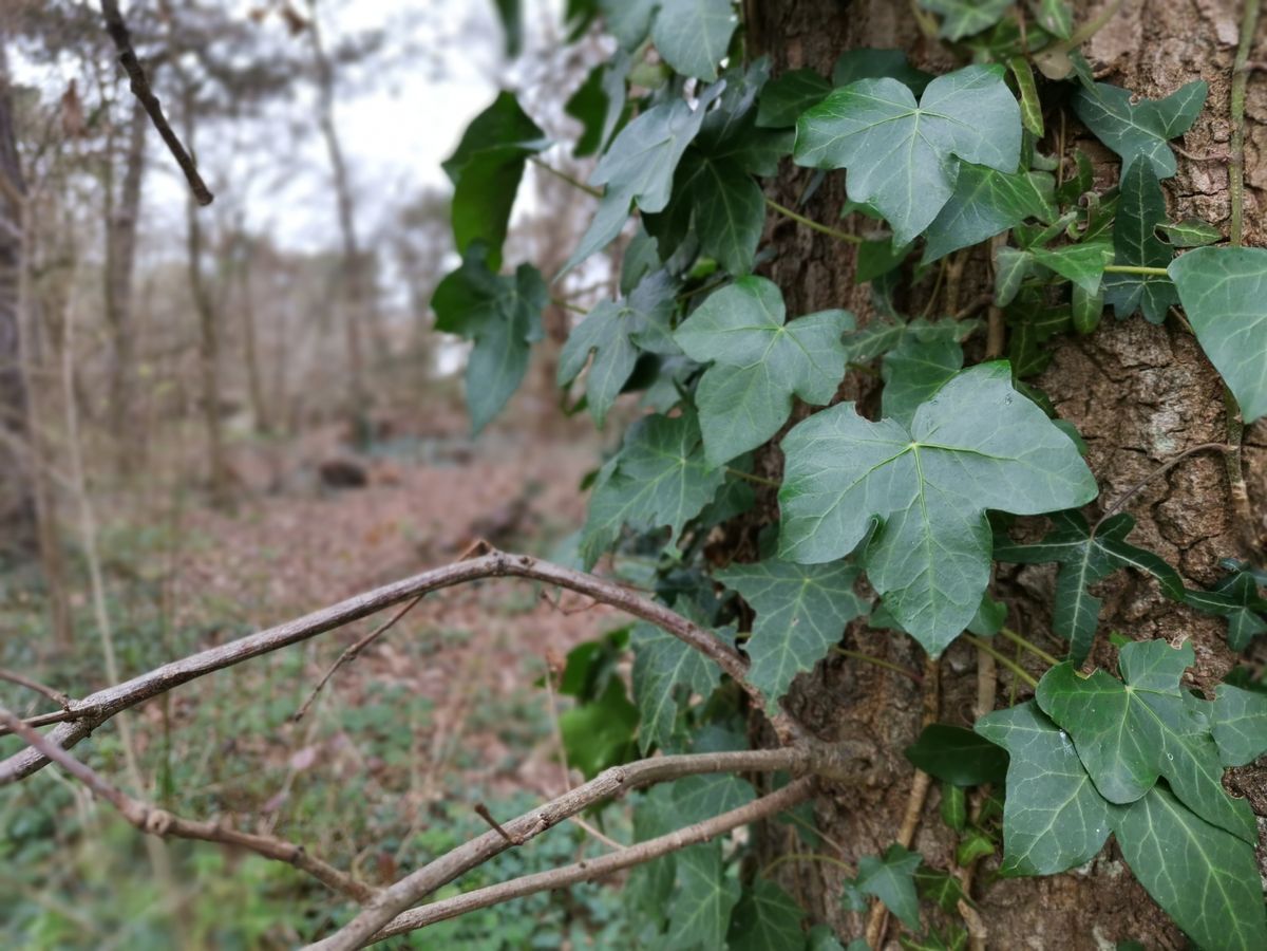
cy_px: 476
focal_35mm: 26
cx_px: 634
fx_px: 952
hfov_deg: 67.3
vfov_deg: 53.1
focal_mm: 4.75
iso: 125
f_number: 4
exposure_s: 1/100
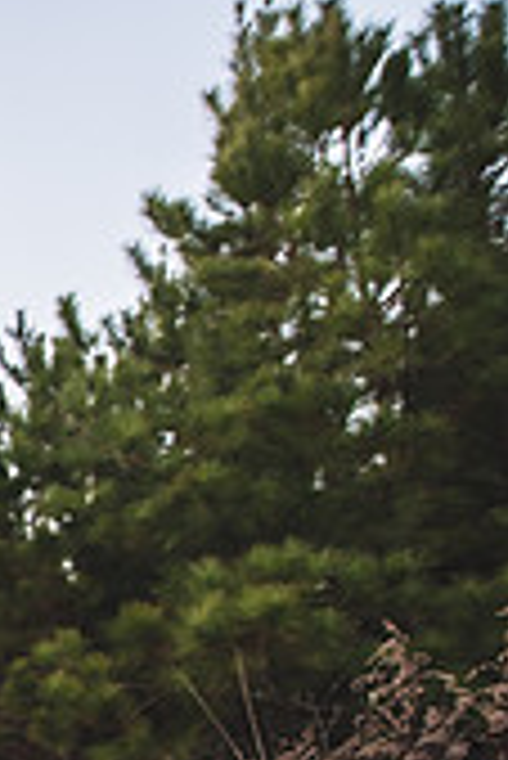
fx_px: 1014
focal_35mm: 48
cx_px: -791
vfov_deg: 37.4
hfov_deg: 14.1
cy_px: 731
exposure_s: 1/320
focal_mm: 14
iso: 500
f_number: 2.8
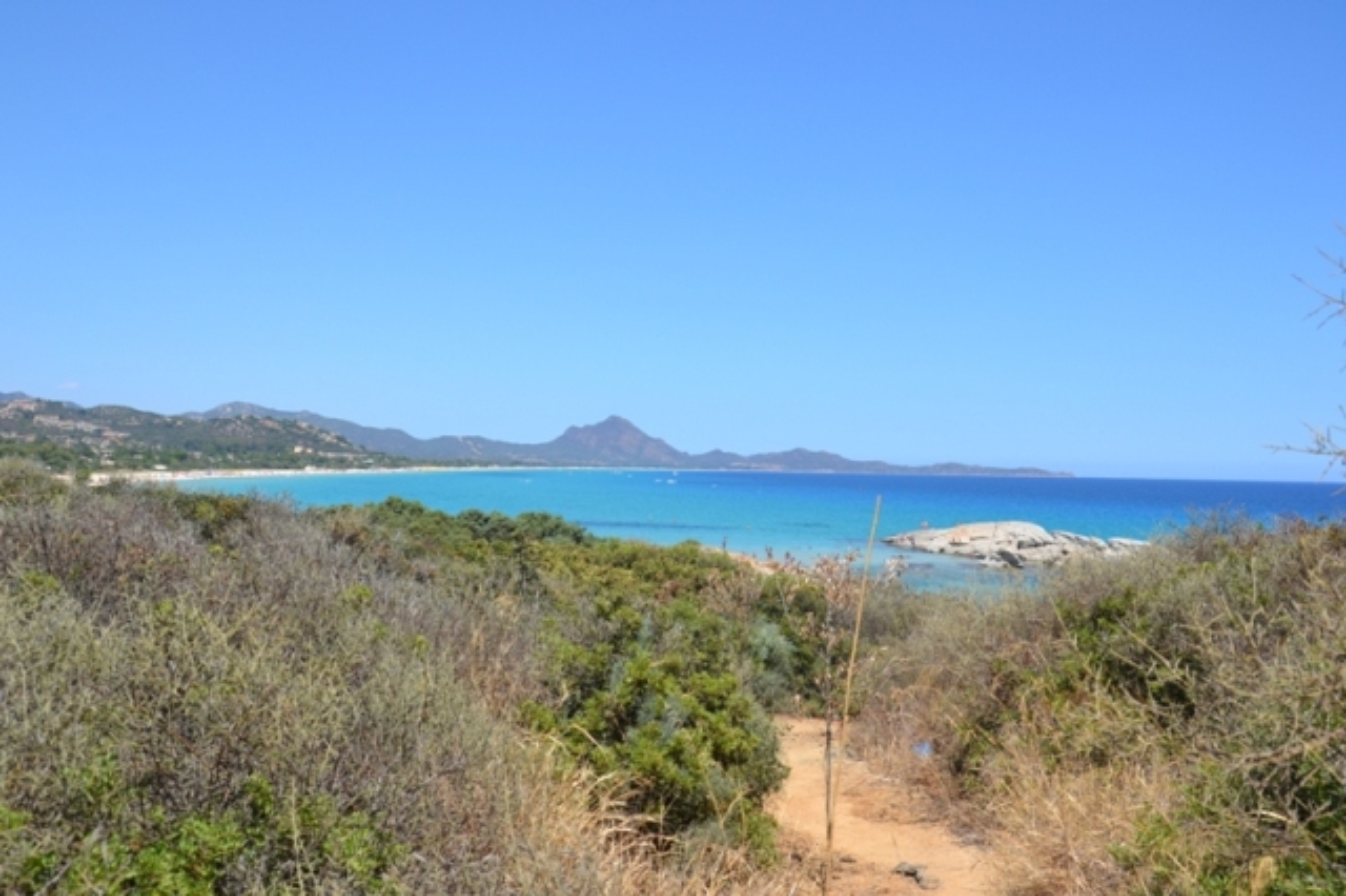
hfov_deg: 53.2
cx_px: 673
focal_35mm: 36
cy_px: 448
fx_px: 1345
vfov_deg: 36.8
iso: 100
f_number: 8
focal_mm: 24
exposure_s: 1/250
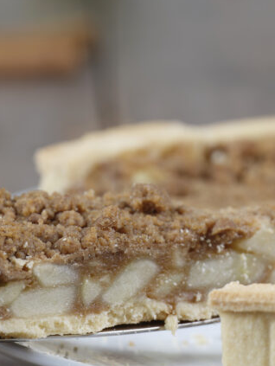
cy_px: 100
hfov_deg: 4.1
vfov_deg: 5.5
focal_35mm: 359
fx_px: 3797
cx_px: 164
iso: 100
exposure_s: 1/60
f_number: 5
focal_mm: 120
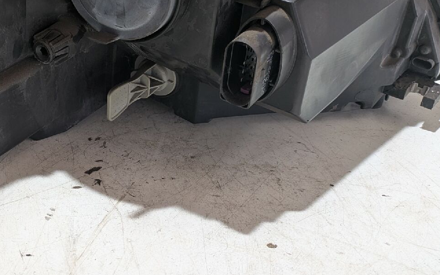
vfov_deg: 23.9
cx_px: 28
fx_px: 636
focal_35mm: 53
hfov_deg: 35.5
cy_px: 40
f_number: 1.89
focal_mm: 5.43
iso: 55
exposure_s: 1/25
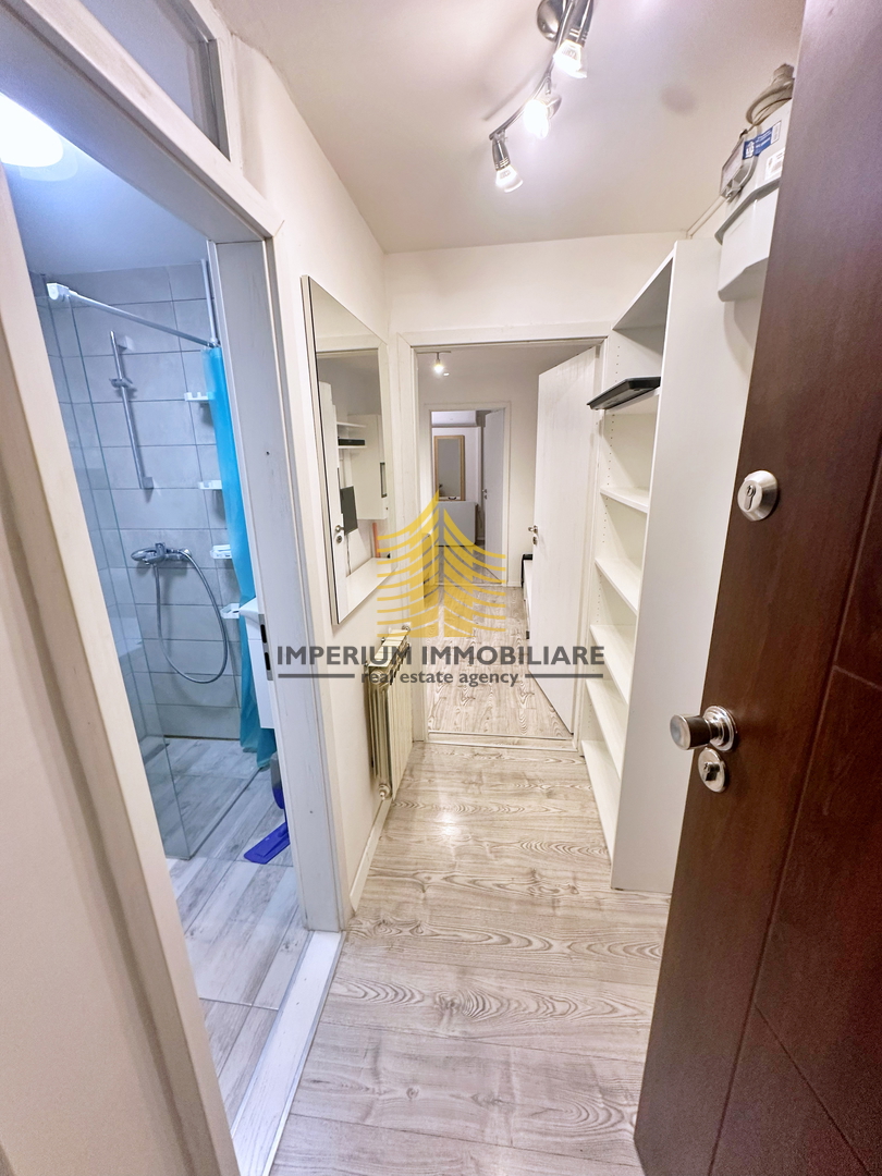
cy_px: 588
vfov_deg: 102.1
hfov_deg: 85.7
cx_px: 441
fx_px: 476
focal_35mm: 14
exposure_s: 1/50
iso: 160
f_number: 2.2
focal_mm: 2.22
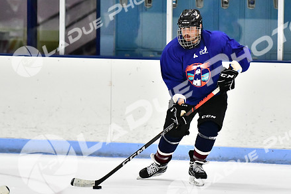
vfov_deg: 3.7
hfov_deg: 5.6
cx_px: 165
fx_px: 2972
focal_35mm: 368
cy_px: 96
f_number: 2.8
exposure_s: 1/1600
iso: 8000
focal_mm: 185
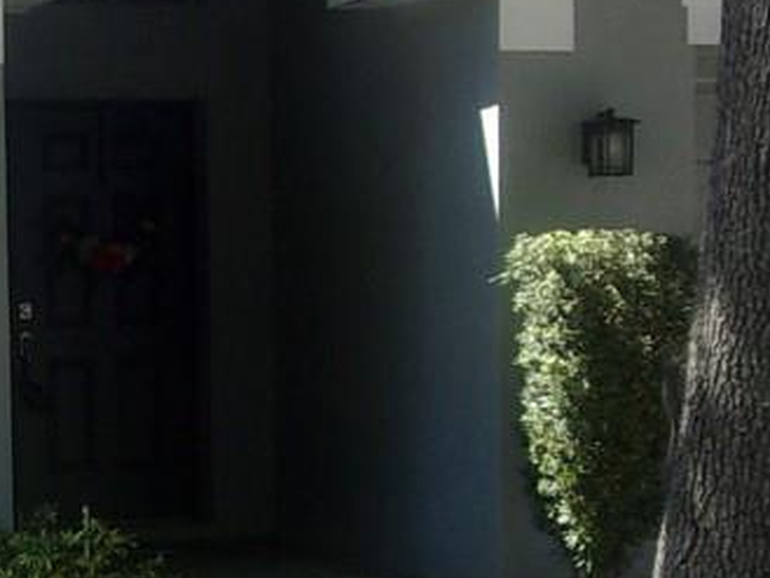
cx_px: 61
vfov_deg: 10.8
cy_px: 587
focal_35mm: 136
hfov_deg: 14.3
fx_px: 3026
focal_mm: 5.1
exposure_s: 1/220
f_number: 3.9
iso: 80
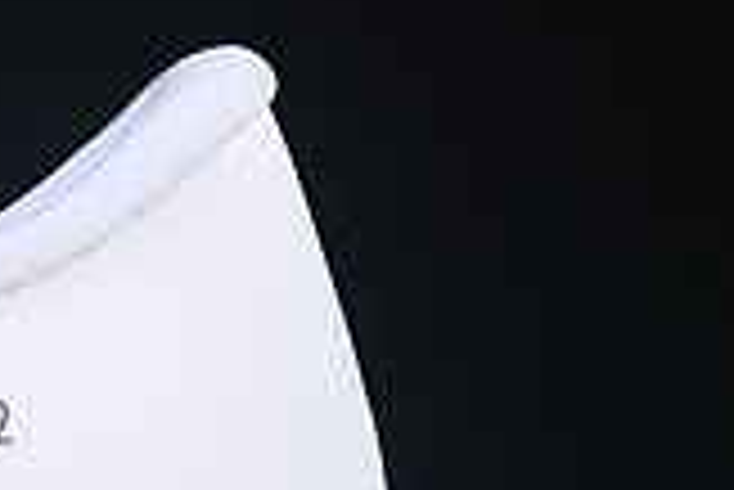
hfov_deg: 4.1
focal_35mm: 497
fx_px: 10142
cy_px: 360
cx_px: -1099
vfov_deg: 2.8
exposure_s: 1/80
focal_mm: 50
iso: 160
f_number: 8
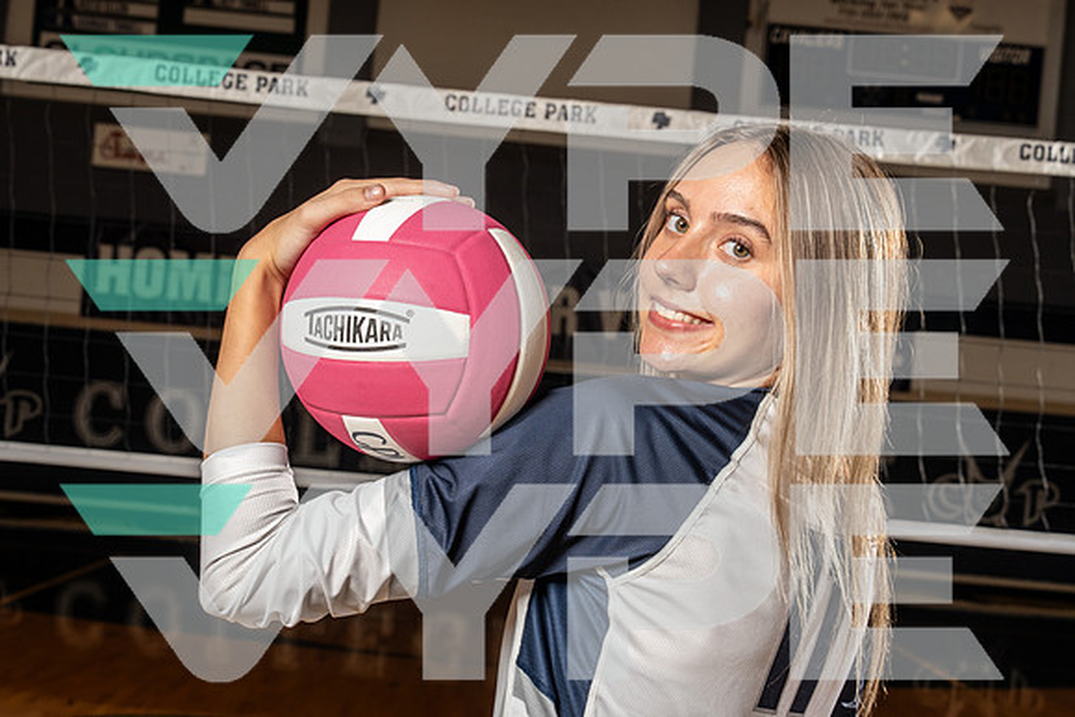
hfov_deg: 30.5
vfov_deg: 20.6
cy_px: 358
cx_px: 538
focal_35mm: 66
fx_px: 1971
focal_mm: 66
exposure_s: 1/250
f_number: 11
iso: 640
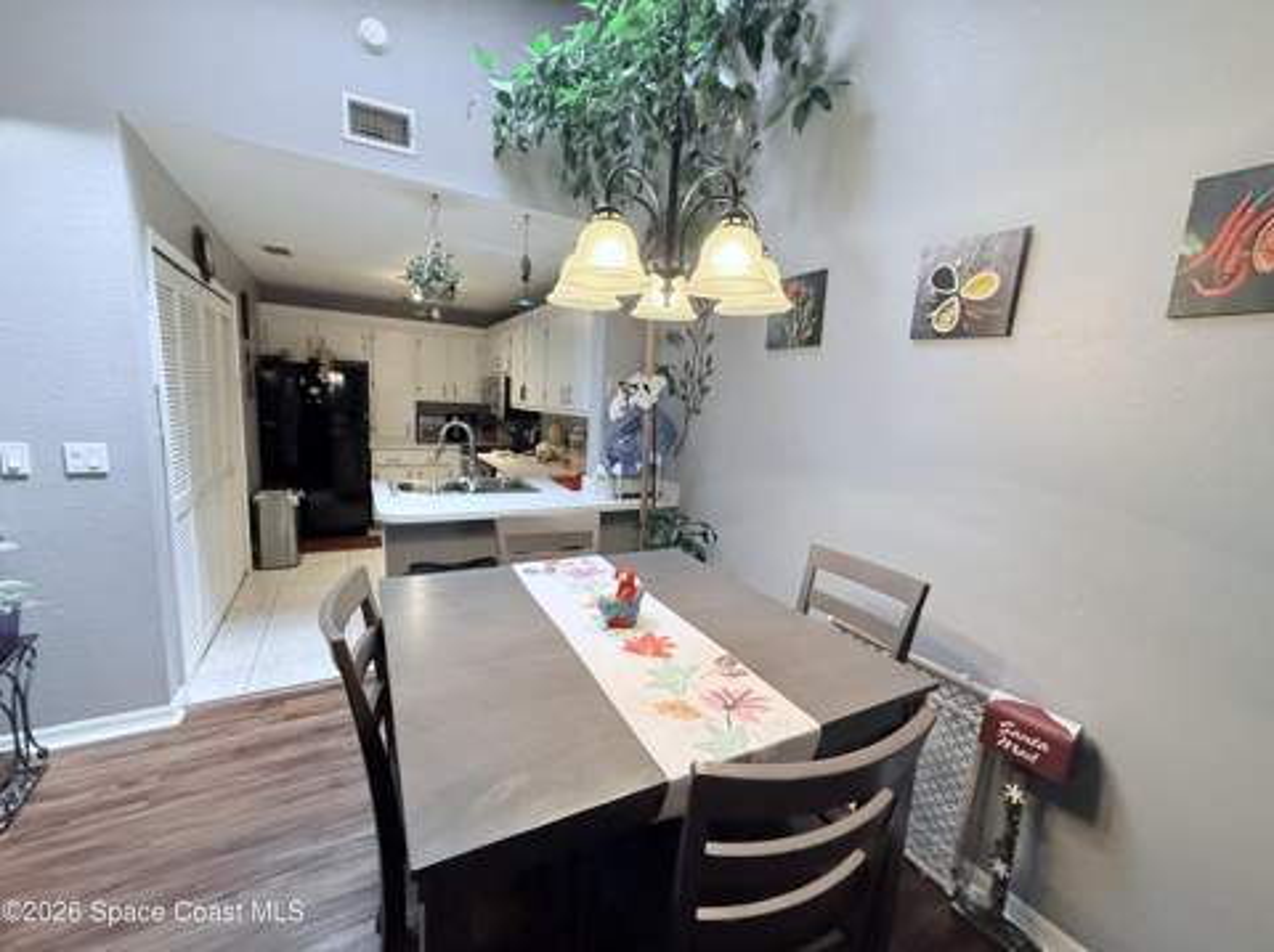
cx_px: 637
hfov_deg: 102.1
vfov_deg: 85.6
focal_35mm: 14
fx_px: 515
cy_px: 476
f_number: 2.2
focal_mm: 2.22
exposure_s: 1/120
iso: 500
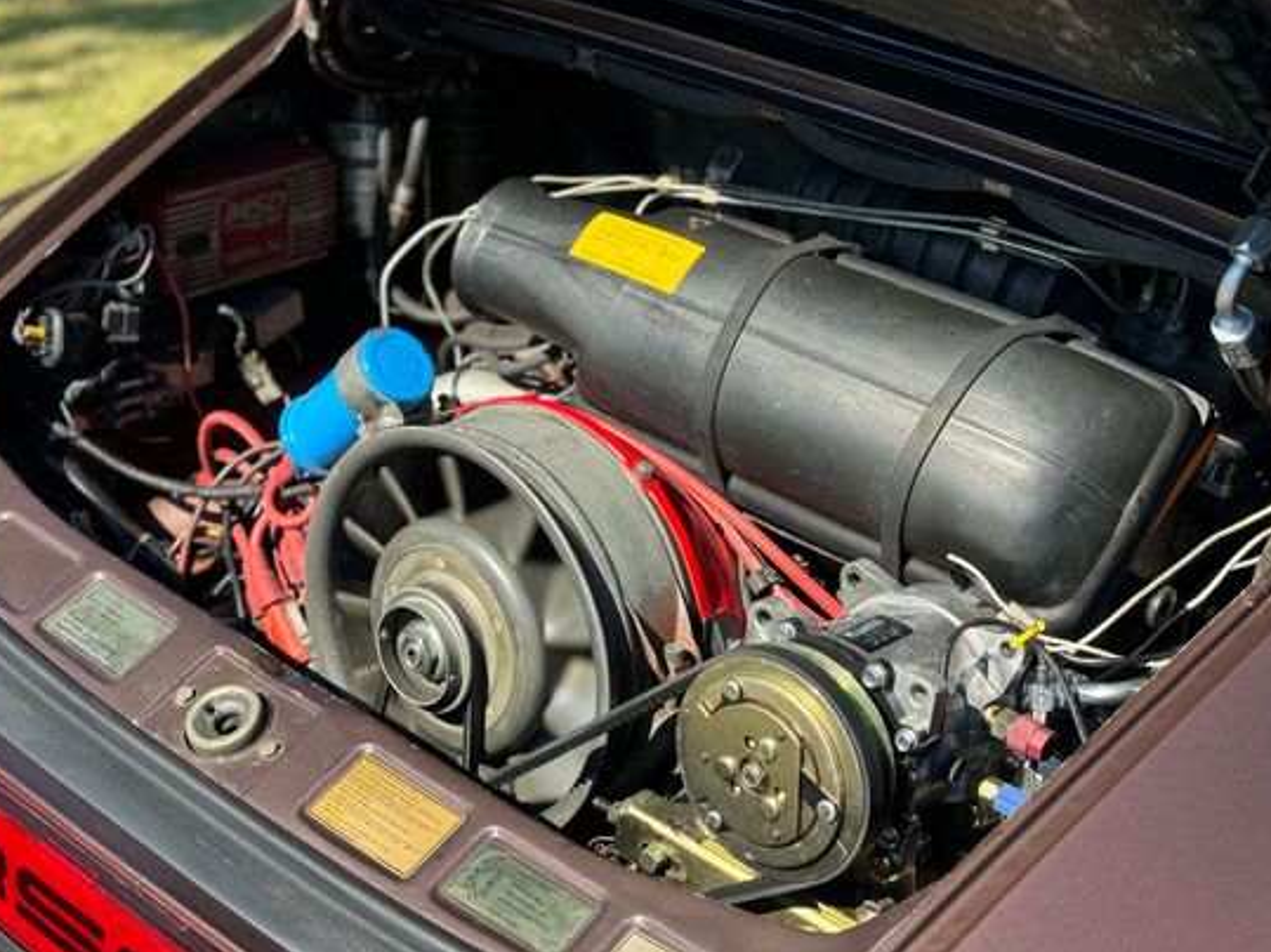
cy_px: 542
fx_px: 2092
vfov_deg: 25.6
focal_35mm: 57
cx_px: 573
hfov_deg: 33.8
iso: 64
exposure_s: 1/2331
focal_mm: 6.86
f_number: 1.78
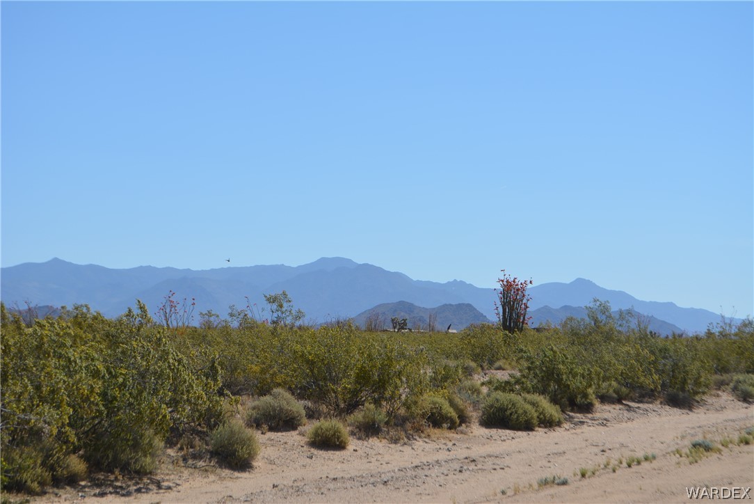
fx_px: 1729
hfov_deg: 24.6
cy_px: 252
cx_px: 377
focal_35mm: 82
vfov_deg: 16.6
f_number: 8
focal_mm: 55
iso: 110
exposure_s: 1/500
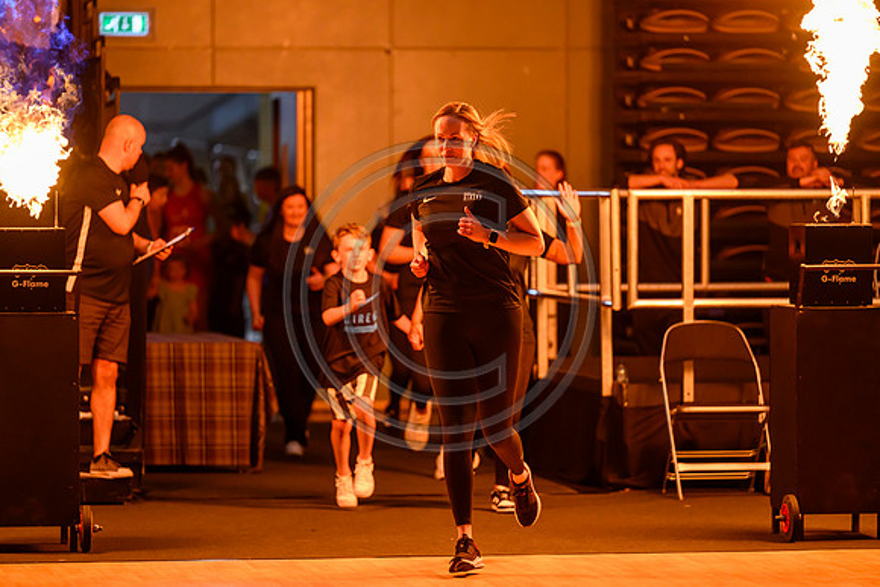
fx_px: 4401
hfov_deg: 11.4
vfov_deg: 7.6
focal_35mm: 180
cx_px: 440
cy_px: 294
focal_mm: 180
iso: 4000
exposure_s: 1/800
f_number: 2.8
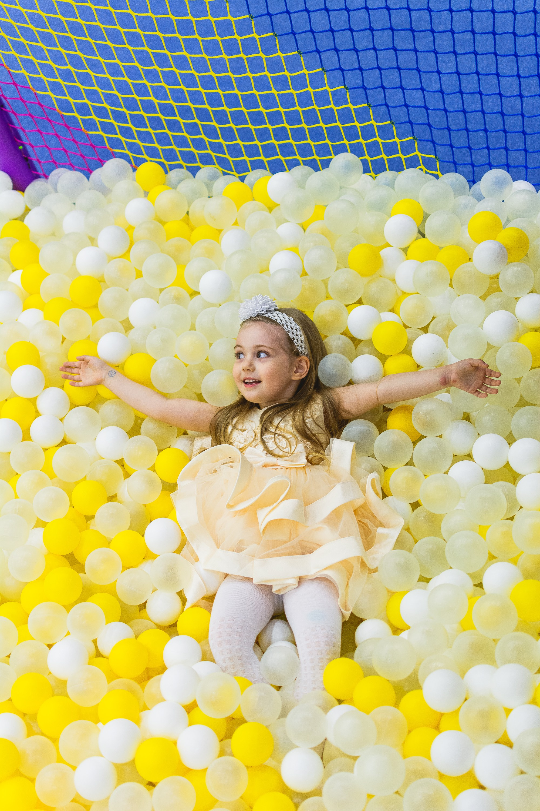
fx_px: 1181
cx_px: 270
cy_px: 406
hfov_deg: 25.8
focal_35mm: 52
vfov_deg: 37.9
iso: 400
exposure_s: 1/160
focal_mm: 35
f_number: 1.8
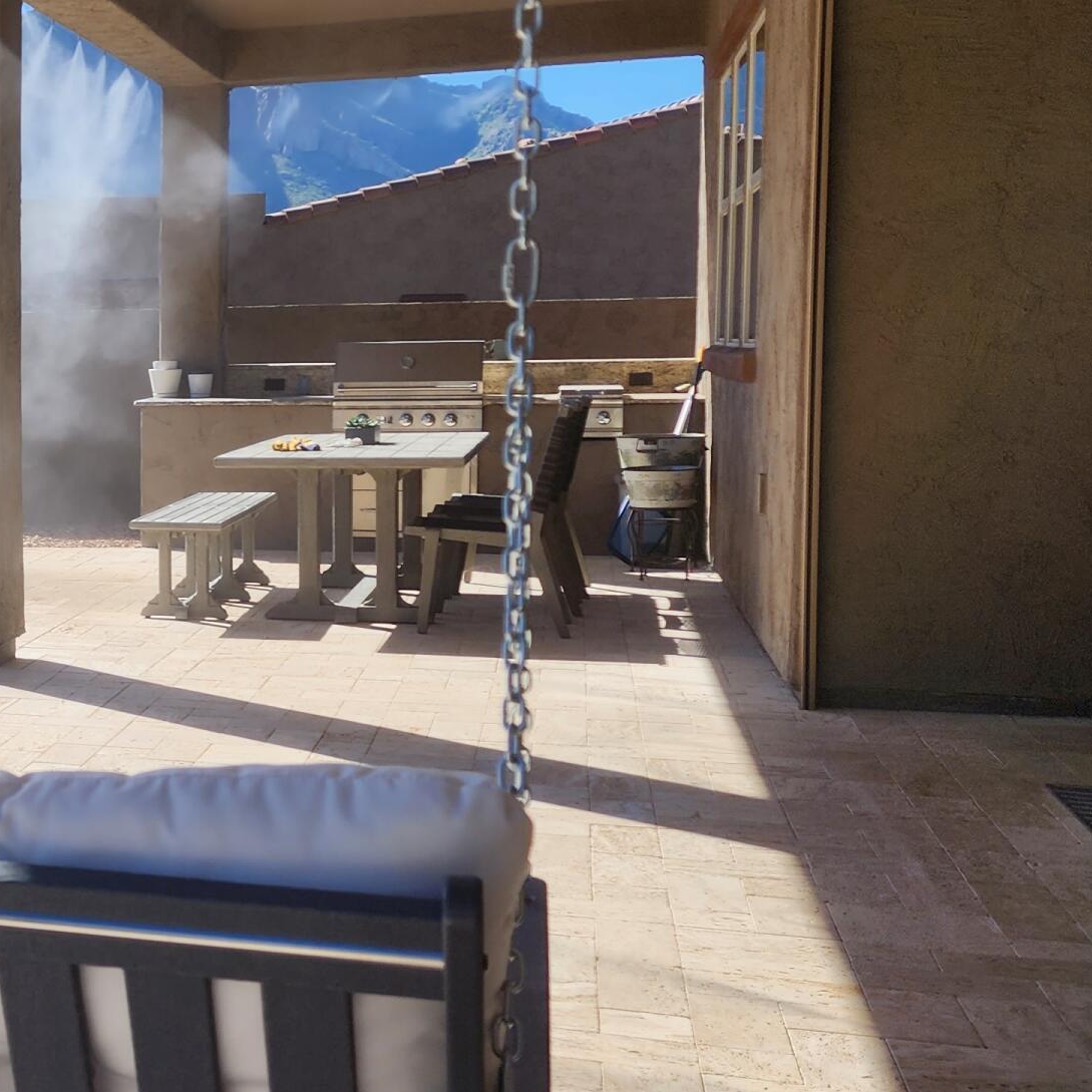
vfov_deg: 30.5
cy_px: 486
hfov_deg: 26.6
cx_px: -270
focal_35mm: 56
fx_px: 1999
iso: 12
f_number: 1.8
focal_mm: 6.4
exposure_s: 1/1290
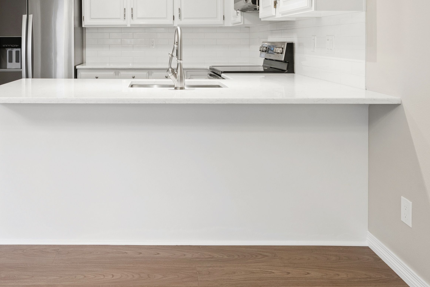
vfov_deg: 38.2
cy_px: 49
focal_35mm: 33
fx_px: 394
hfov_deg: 56.2
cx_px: 149
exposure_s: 1/15
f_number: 9
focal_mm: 18
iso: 640
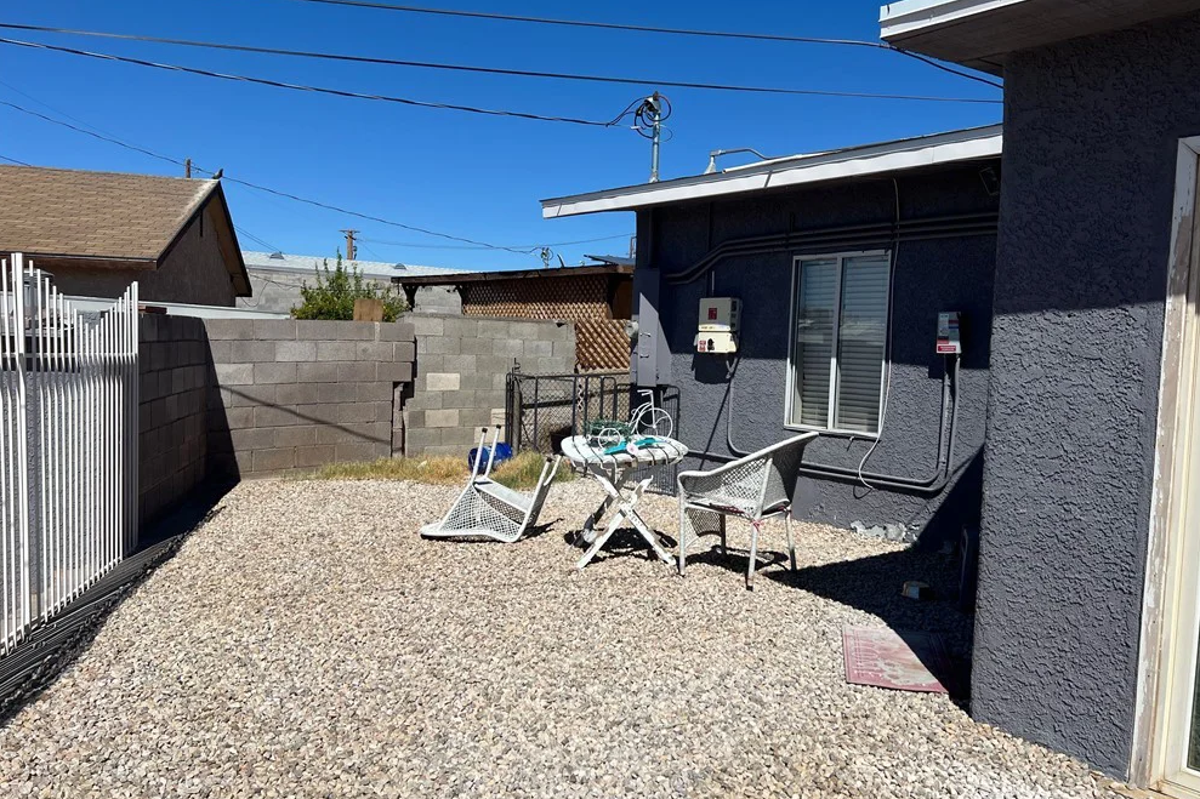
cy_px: 396
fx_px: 933
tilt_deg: -3.8
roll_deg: -1.8
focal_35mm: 28
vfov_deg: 46.4
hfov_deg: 65.5
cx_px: 609
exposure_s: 1/8696
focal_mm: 5.7
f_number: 1.5
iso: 50
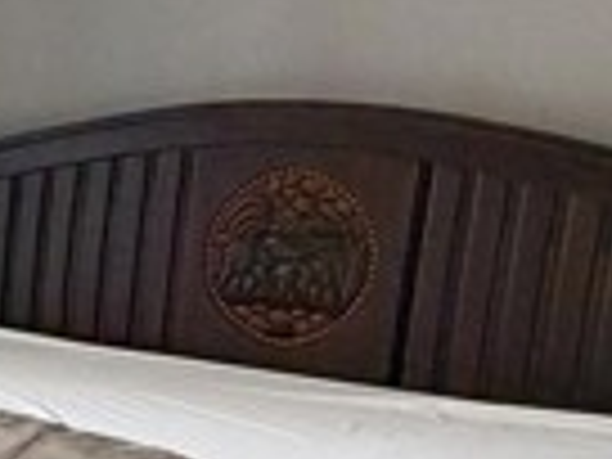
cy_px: 410
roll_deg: +0.8
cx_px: -830
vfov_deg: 14.4
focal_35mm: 102
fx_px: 1803
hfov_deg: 13.9
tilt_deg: -11.7
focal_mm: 2.22
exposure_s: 1/121
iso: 64
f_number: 2.2
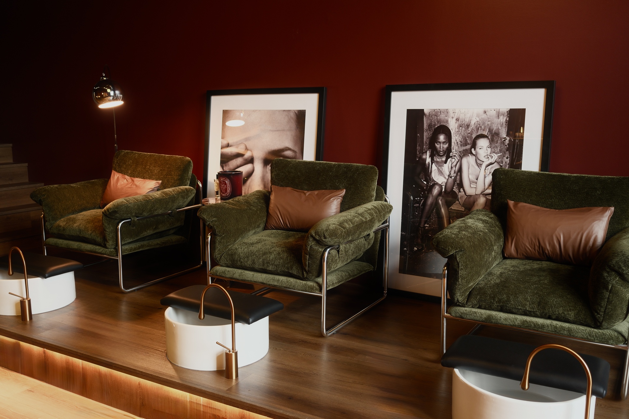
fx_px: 611
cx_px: 314
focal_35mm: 35
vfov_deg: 37.9
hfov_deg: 54.4
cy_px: 210
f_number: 3.2
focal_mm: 23
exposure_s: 1/8
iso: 320
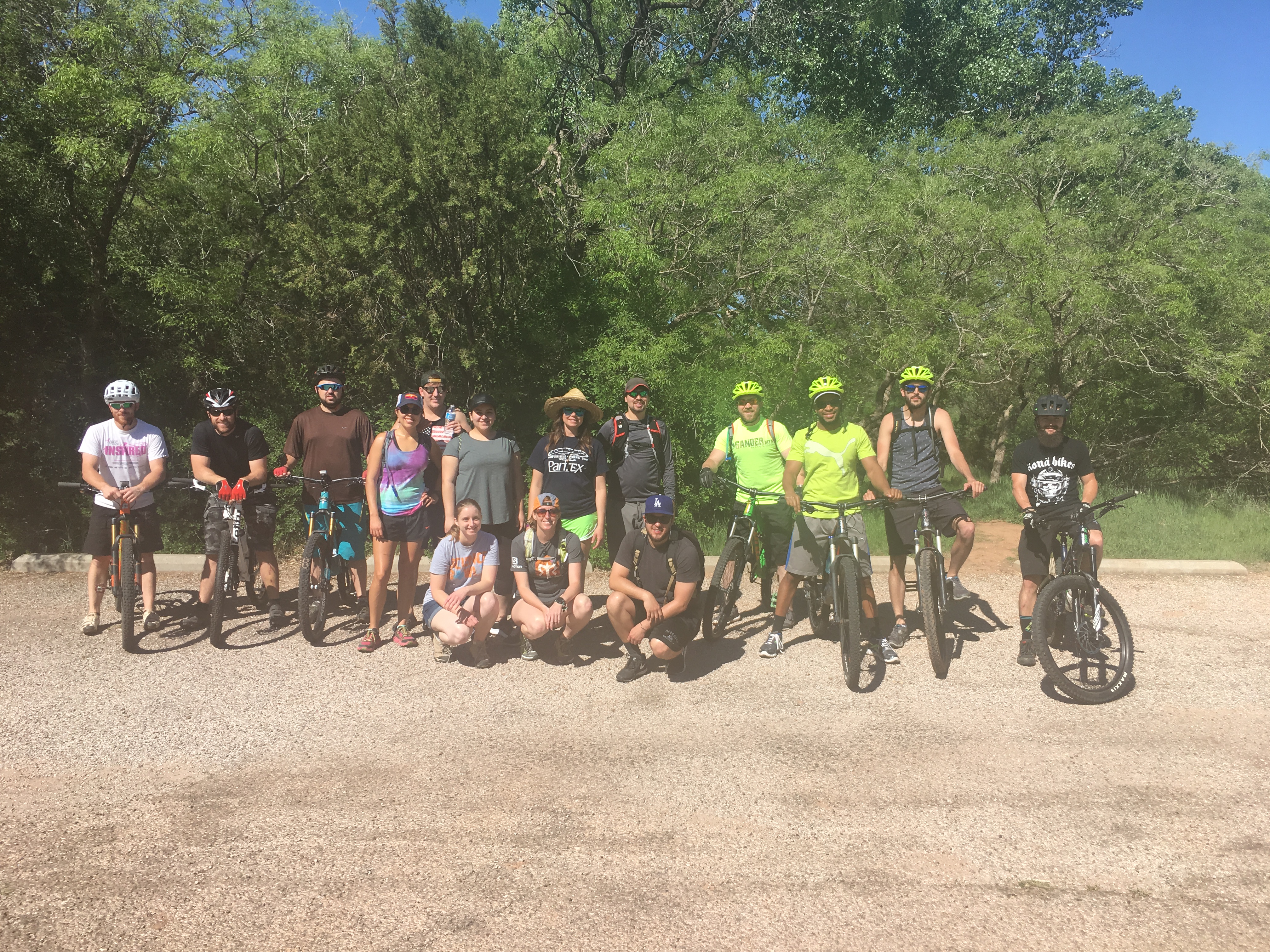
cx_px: 635
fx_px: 1064
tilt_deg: -2.3
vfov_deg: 48.2
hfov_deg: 61.7
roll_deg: -0.7
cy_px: 476
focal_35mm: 29
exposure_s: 1/1350
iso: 25
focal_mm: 4.15
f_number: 2.2
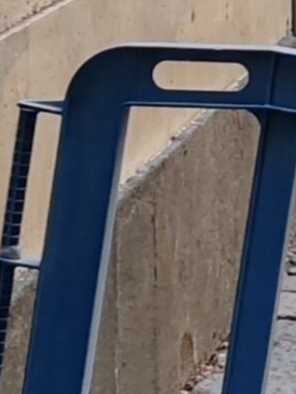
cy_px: 71
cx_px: 595
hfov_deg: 5.1
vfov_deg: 6.9
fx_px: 3278
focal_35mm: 288
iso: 64
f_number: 1.9
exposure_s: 1/100
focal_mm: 6.12
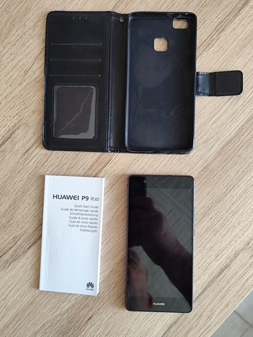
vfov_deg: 52.6
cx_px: 126
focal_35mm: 35
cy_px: 168
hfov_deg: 40.7
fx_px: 341
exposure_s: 1/33.3
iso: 800
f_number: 1.65
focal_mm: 6.14
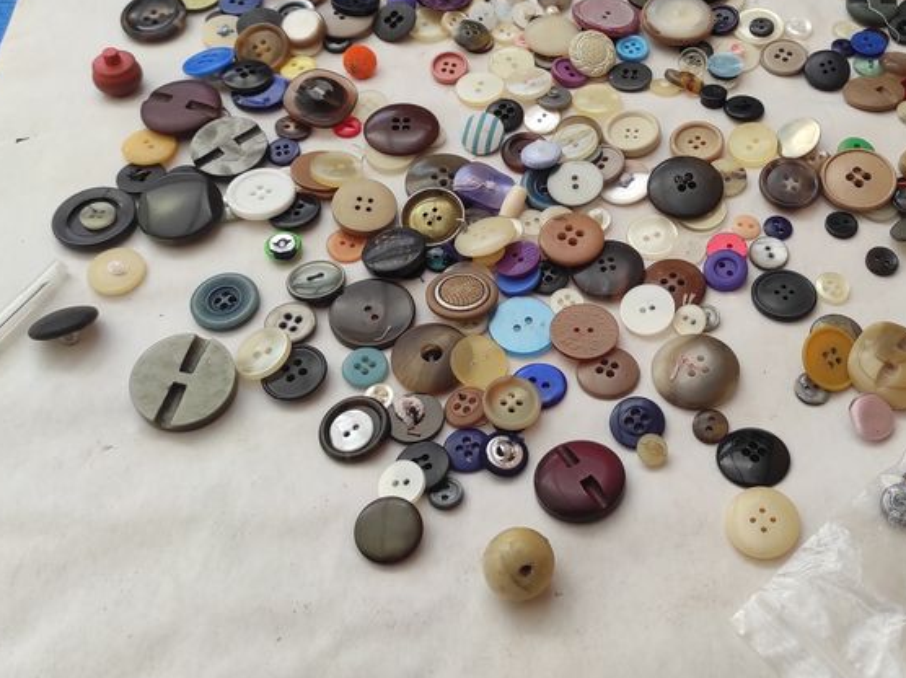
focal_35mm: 45
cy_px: 271
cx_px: 636
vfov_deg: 32.0
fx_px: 1177
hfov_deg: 41.3
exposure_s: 1/756
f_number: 1.89
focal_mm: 5.43
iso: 100
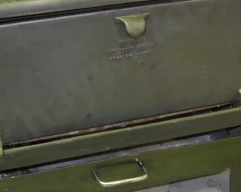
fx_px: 642
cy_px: 60
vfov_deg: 17.0
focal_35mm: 90
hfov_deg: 21.3
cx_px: 120
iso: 3200
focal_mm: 22
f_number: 4.9
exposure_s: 1/50
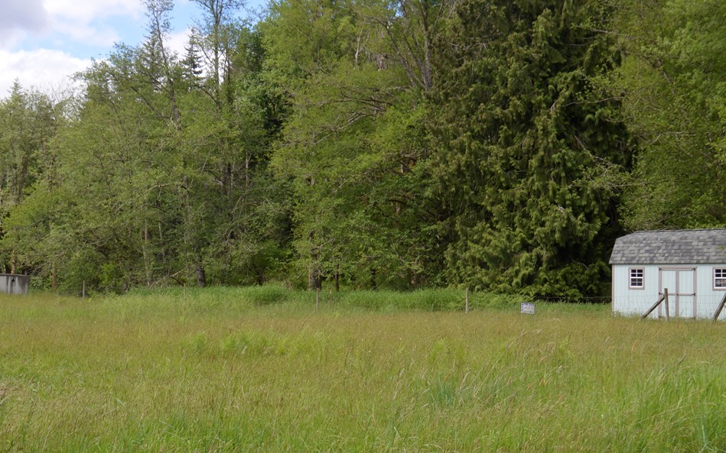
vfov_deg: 23.1
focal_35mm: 56
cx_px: 404
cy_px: 221
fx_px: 1108
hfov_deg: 36.2
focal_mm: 32
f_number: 8
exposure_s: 1/250
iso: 200
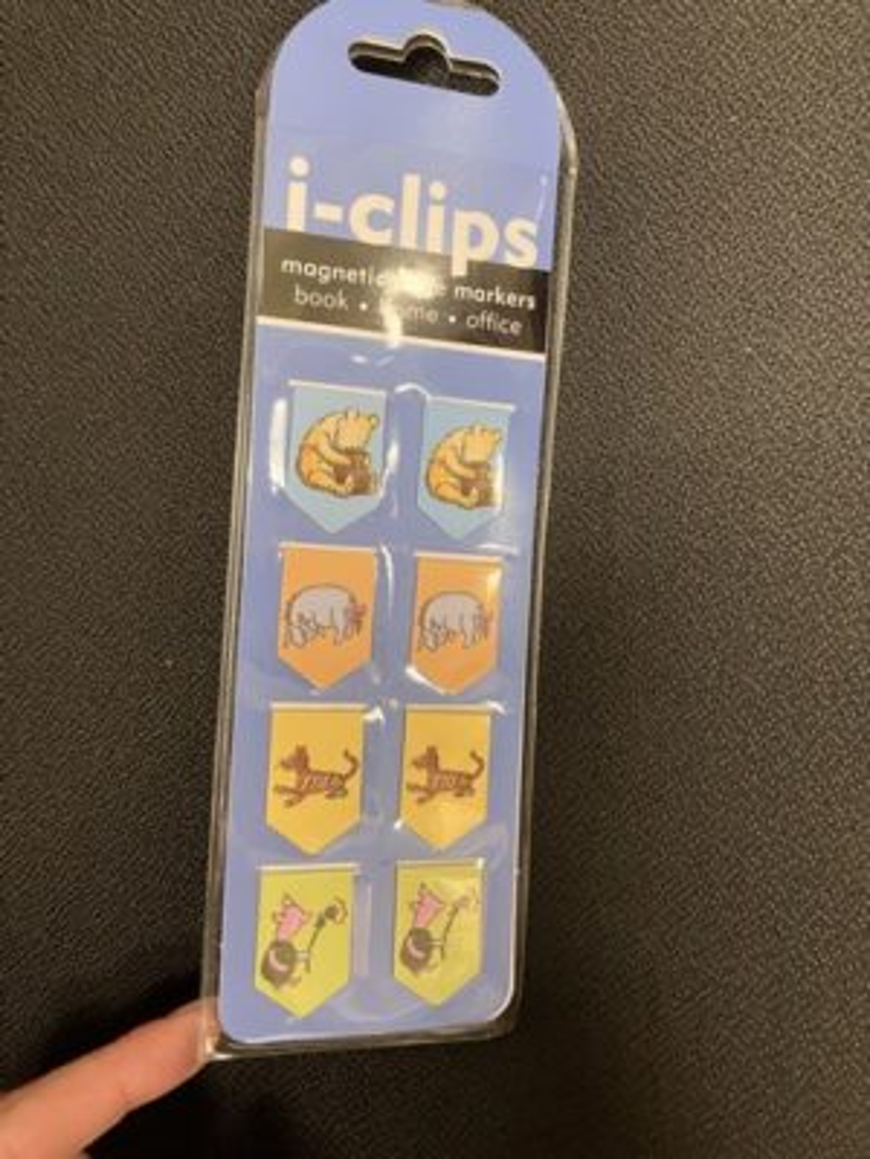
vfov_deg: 63.4
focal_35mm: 28
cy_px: 580
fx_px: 938
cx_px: 435
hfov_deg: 49.7
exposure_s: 1/60
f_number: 1.8
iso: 320
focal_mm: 3.99
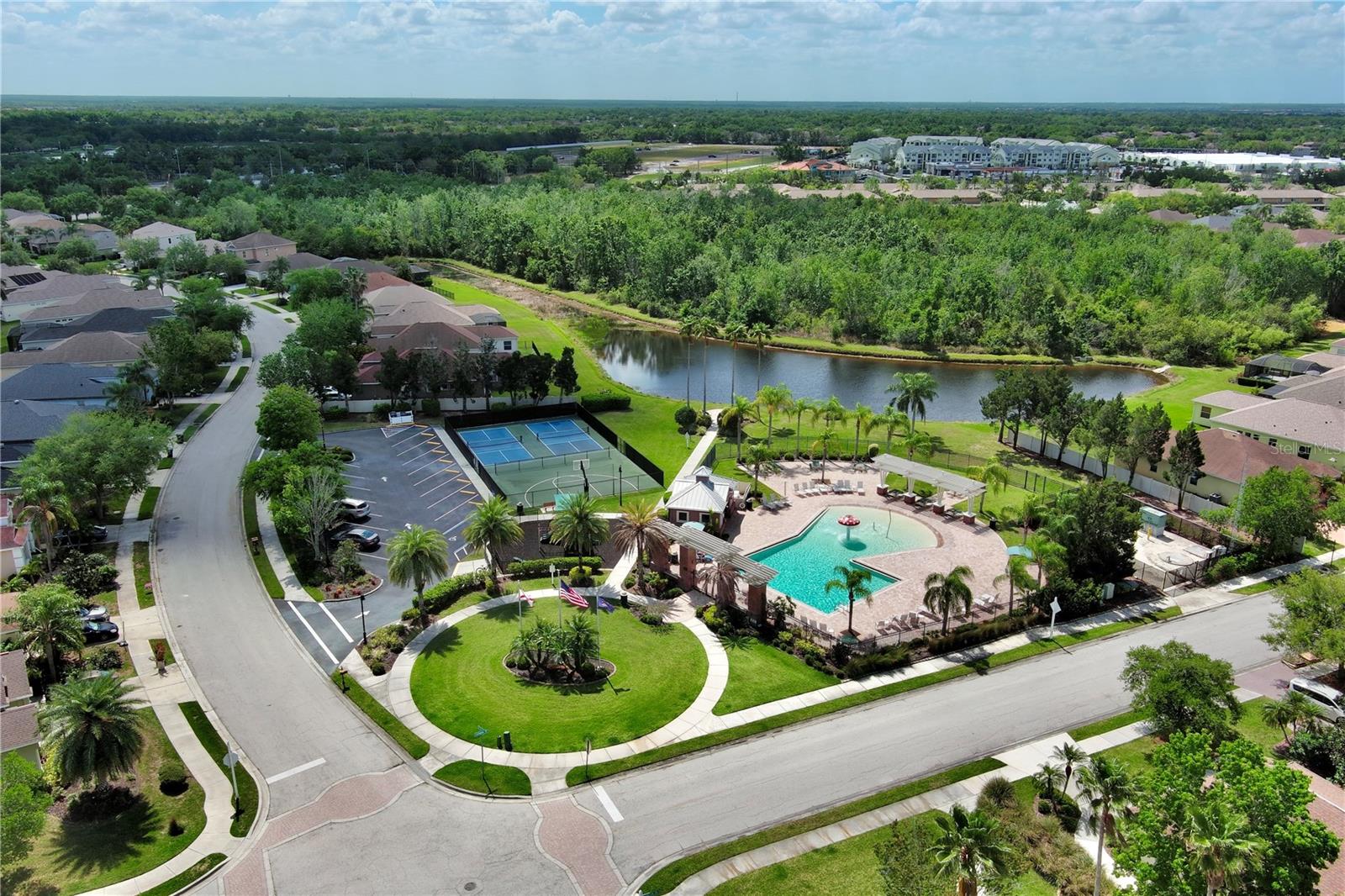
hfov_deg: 63.7
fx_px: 1083
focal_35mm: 29
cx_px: 672
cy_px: 448
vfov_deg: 44.9
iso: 100
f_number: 9
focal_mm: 10.57
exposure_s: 1/400
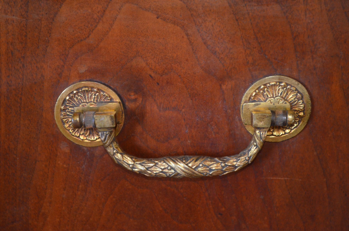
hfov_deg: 24.7
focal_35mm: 82
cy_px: 116
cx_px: 174
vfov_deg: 16.5
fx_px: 798
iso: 3200
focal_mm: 55
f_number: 5.6
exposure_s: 1/60
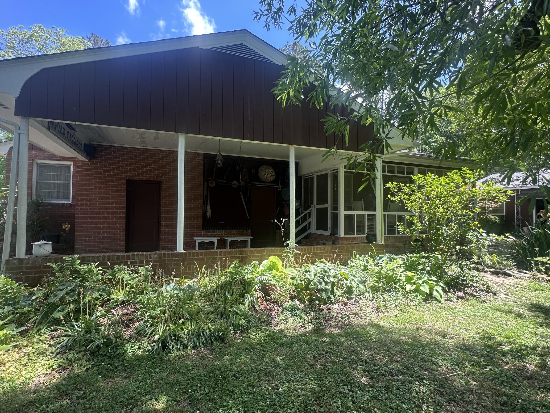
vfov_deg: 71.6
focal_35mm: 18
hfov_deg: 87.7
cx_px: 269
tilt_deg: +2.1
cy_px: 205
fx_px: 286
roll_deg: -0.6
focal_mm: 2.22
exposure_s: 1/182
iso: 40
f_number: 2.2
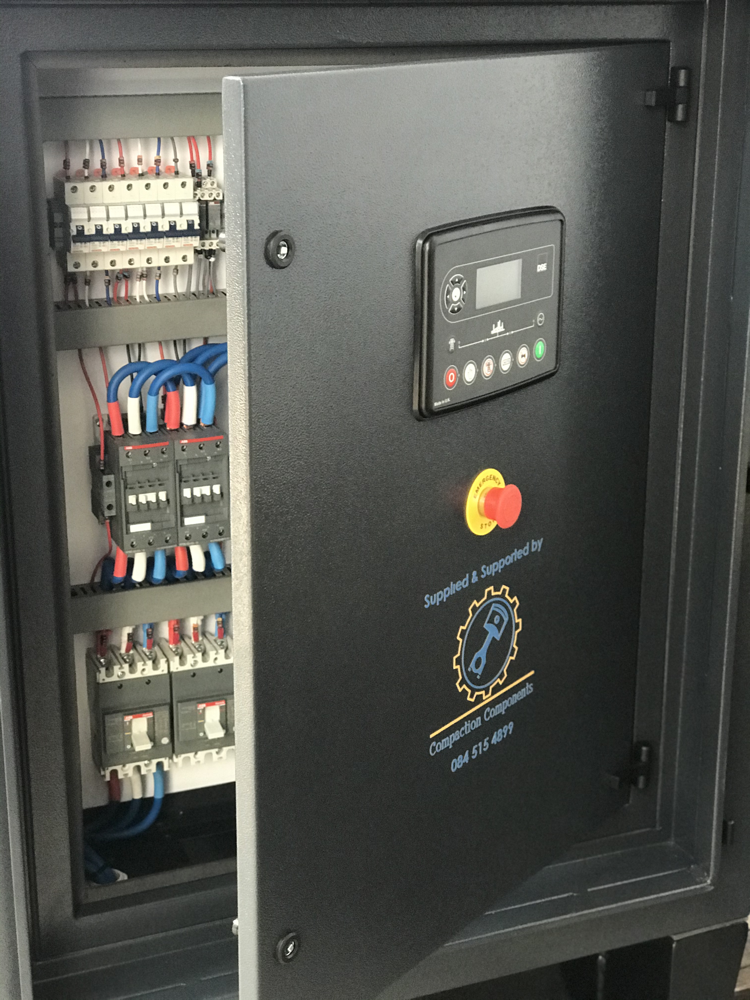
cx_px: 375
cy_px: 500
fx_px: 1647
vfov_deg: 33.8
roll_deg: +0.6
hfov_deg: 25.7
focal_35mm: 57
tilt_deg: -17.2
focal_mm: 6.6
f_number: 2.8
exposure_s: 1/50
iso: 500
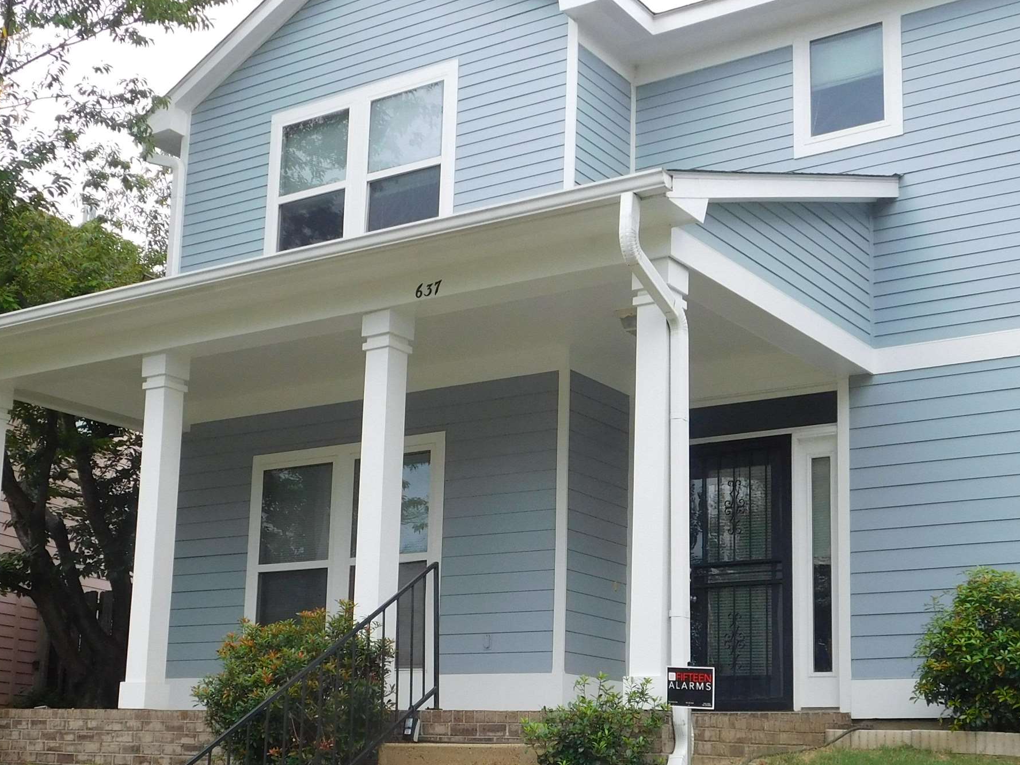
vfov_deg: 27.8
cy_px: 520
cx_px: 528
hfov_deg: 36.8
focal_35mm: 52
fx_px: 1532
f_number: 3.2
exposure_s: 1/200
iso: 125
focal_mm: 5.3
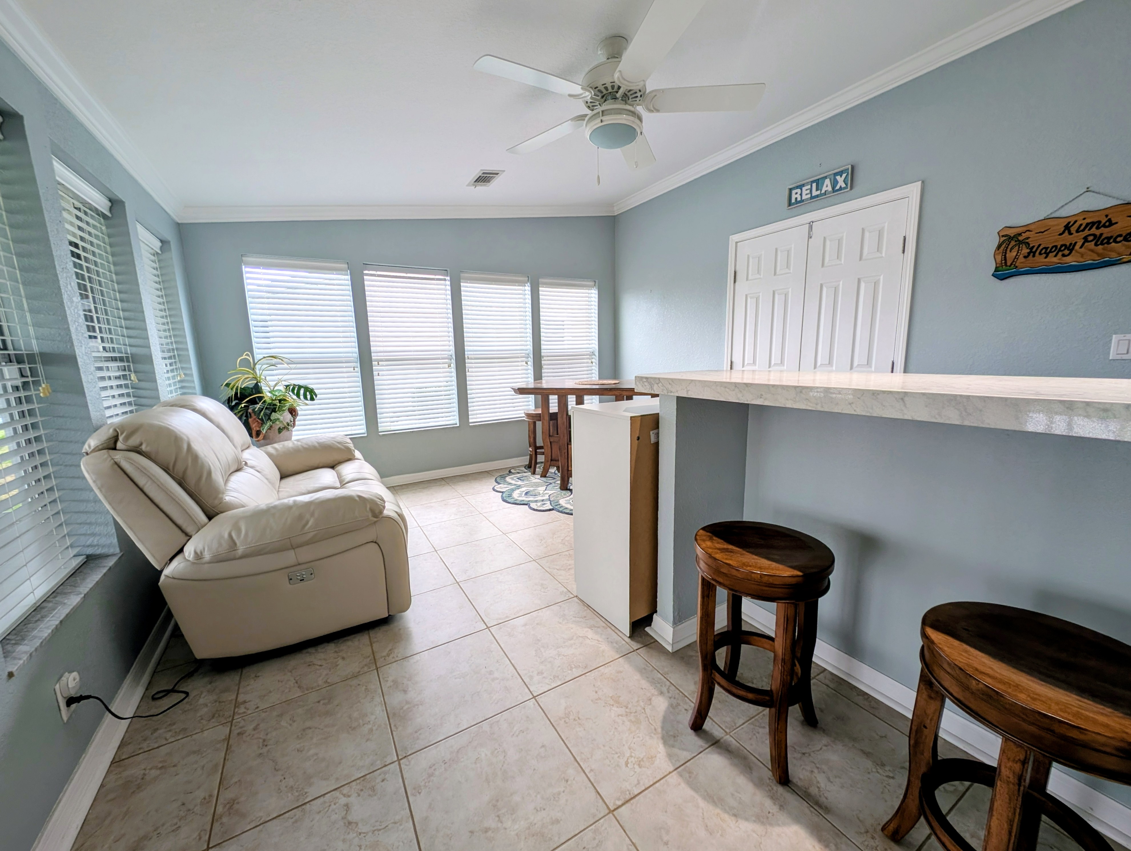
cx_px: 566
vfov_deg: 94.6
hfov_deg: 110.5
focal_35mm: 12
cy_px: 426
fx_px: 393
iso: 57
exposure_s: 1/120
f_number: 1.95
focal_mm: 2.23
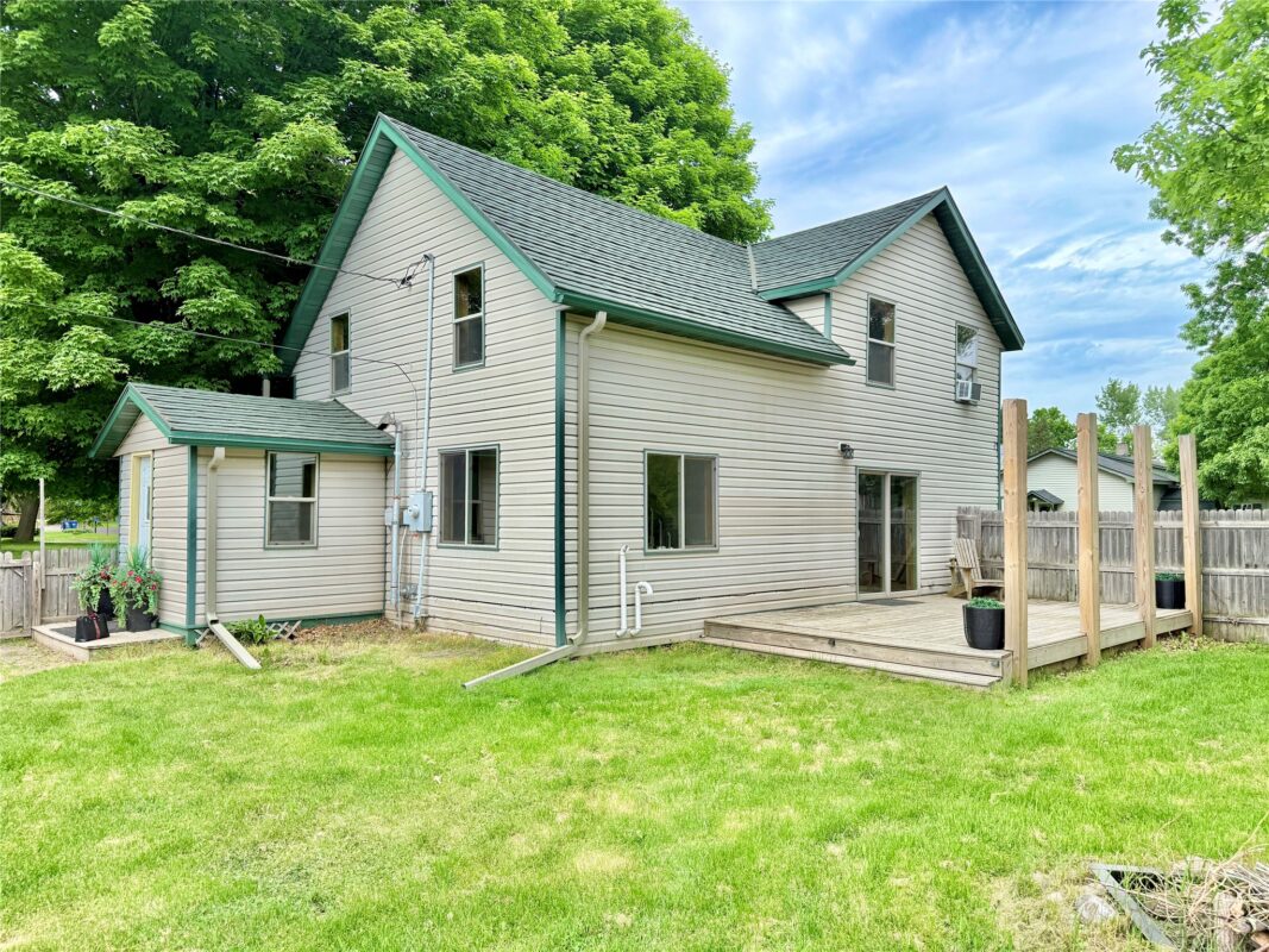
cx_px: 634
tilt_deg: +2.0
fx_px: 880
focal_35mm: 24
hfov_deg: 71.6
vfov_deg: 56.8
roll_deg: -0.1
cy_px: 476
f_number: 1.78
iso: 100
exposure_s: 1/2801
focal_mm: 6.76
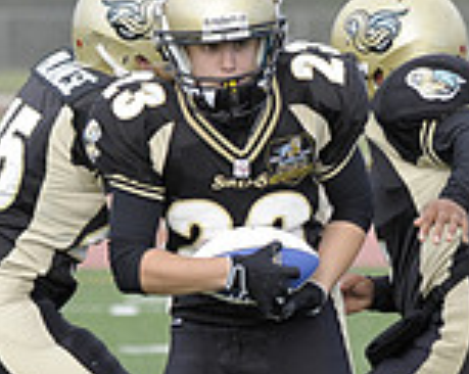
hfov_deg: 2.7
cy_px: 417
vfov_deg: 2.2
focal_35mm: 711
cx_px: 346
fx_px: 9857
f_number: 5.3
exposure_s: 1/1000
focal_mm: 200
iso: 1000
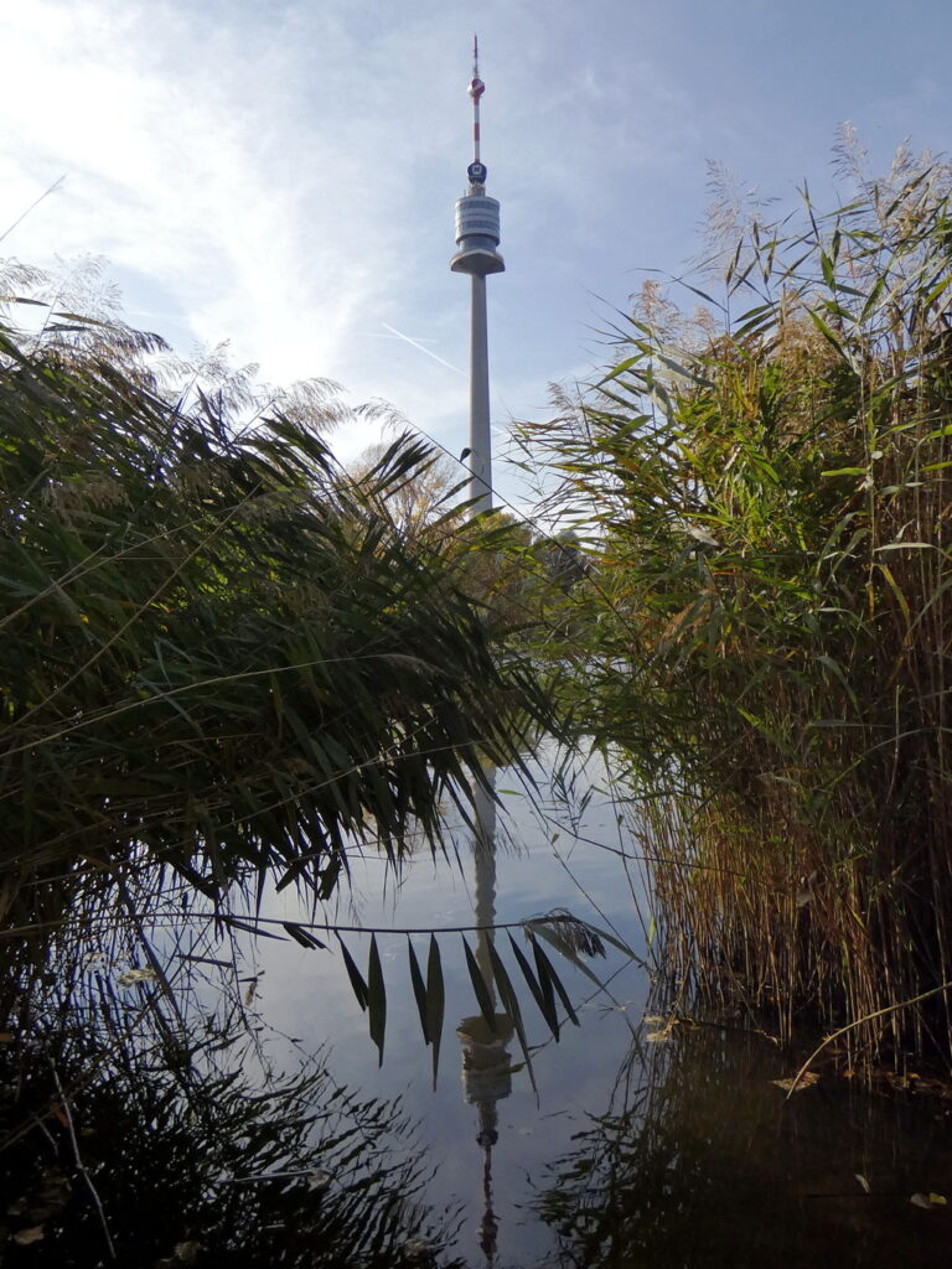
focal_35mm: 20
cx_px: 476
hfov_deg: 66.0
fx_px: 733
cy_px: 634
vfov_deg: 81.7
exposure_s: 1/1300
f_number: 2.8
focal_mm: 3.6
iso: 80
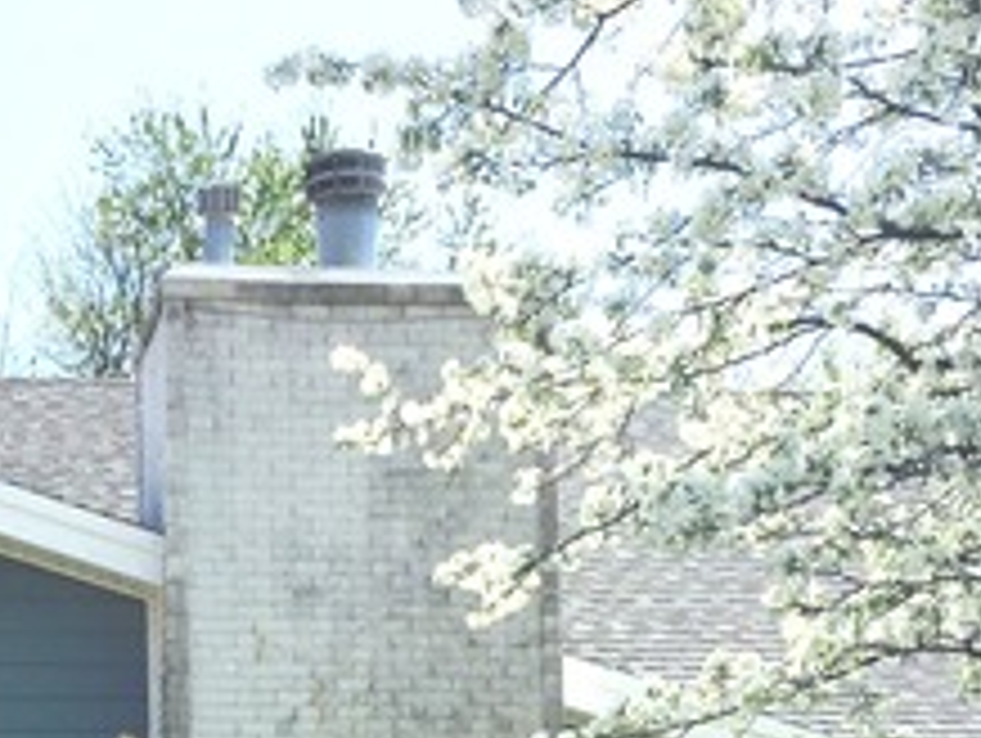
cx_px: 166
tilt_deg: +2.0
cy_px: 968
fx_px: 2412
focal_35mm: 85
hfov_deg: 22.6
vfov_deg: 16.4
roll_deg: +0.5
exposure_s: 1/1721
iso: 32
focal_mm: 4.15
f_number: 2.2
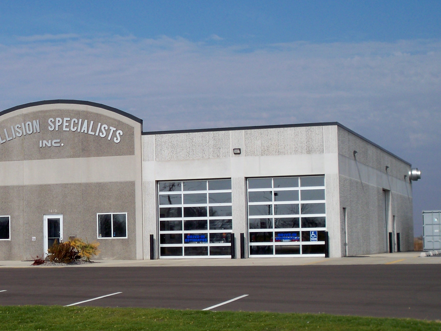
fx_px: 1096
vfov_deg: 17.2
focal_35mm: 86
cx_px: 26
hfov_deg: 22.1
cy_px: 149
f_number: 5.3
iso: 80
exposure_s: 1/500
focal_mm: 7.8
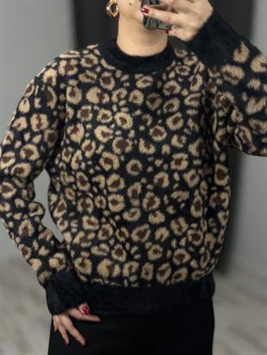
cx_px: 134
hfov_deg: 30.3
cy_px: 178
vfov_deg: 39.6
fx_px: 493
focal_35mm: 48
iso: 100
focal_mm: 6.86
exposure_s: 1/100
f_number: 1.78
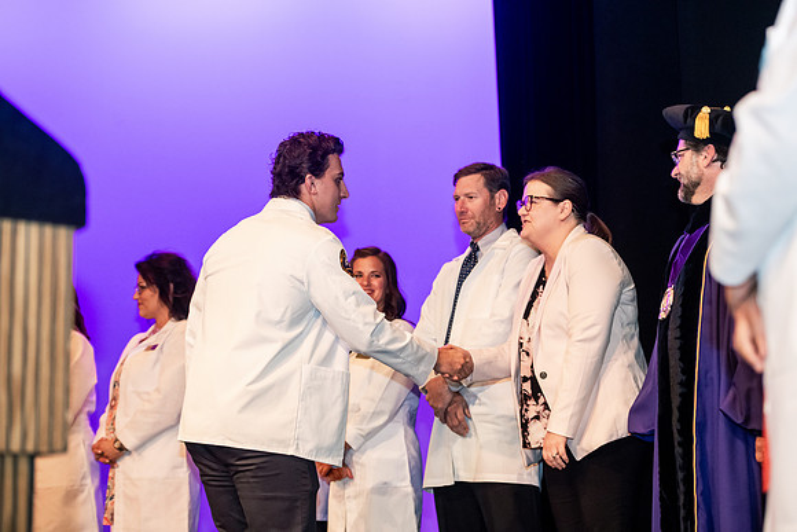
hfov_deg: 25.4
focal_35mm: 80
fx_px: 1771
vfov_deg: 17.1
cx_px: 398
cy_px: 266
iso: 2500
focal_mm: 80
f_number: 3.5
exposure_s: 1/200
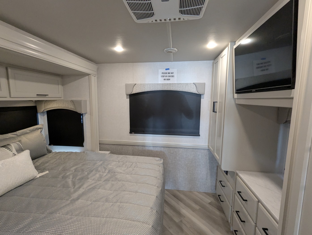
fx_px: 144
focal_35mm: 16
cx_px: 156
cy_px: 118
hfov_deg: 94.4
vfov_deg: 78.2
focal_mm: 2.35
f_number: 2.2
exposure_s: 1/68.4
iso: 398
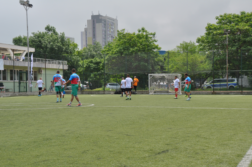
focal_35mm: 57
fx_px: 399
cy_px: 84
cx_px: 126
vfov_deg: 23.7
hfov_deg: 35.1
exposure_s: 1/320
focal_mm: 38
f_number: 9
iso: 200
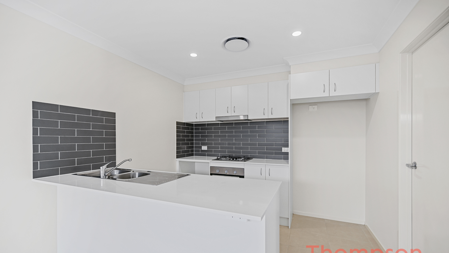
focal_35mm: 15
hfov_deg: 103.0
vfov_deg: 70.0
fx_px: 179
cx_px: 222
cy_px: 148
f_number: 4
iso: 100
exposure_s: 1/13
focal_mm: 14
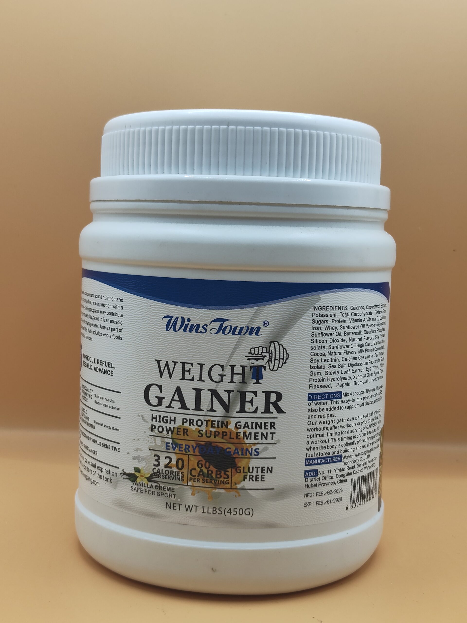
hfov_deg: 29.1
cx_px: 234
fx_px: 899
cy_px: 312
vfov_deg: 38.2
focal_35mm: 50
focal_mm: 5.56
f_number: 1.88
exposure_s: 1/100
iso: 181
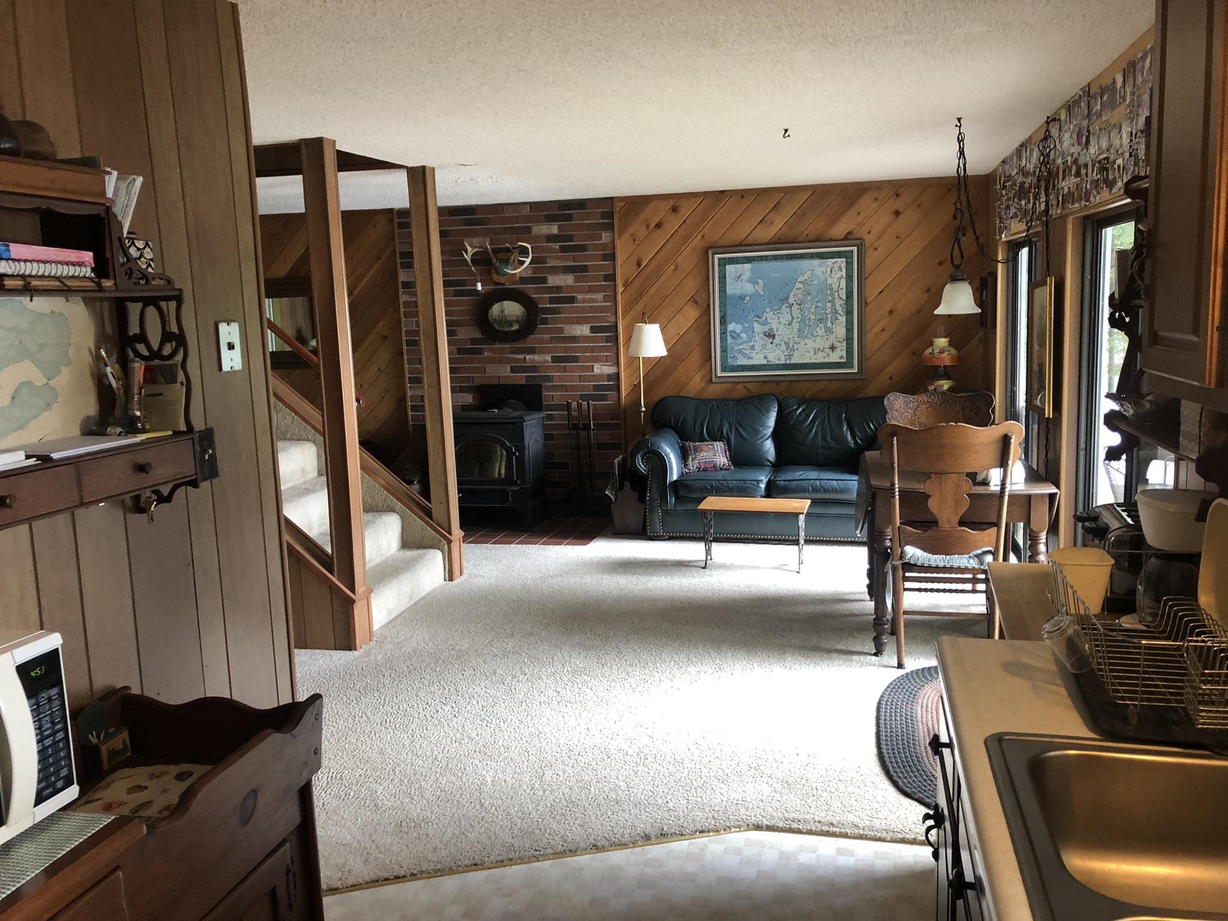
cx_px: 614
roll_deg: +1.7
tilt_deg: -7.7
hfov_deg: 63.4
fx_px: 993
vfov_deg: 49.7
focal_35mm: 28
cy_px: 460
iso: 40
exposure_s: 1/15
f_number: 1.8
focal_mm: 3.99
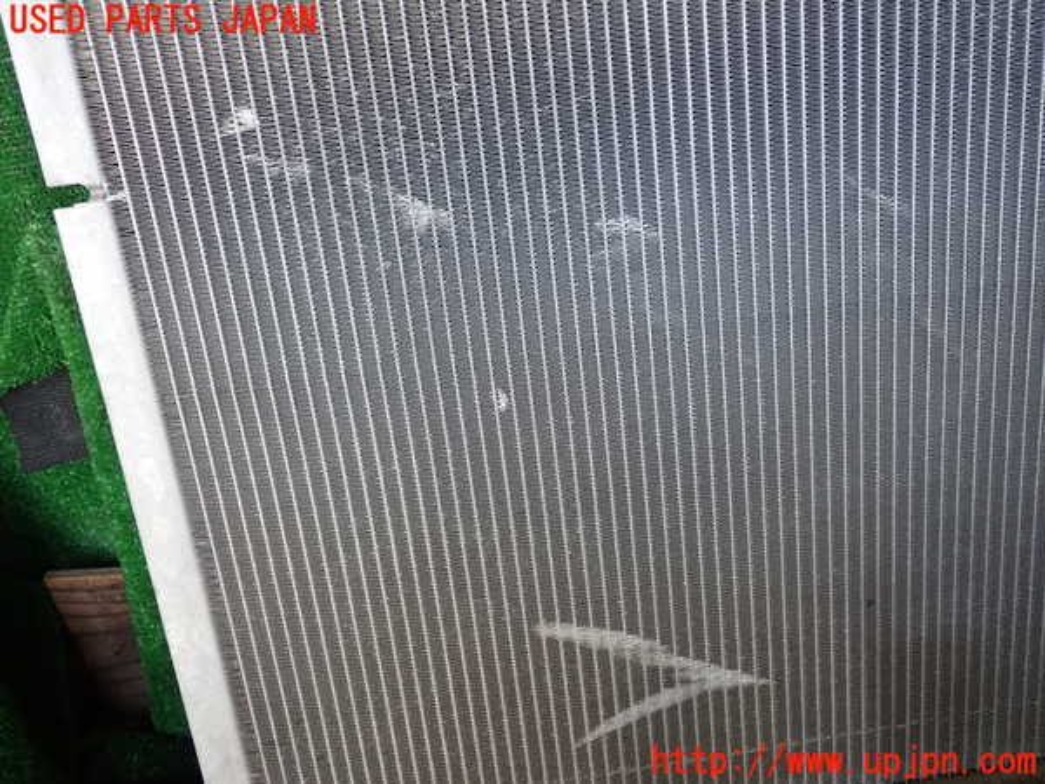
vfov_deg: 46.8
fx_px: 906
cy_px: 392
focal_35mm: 30
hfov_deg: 60.0
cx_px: 522
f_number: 2.3
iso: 125
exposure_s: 1/60
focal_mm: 5.4
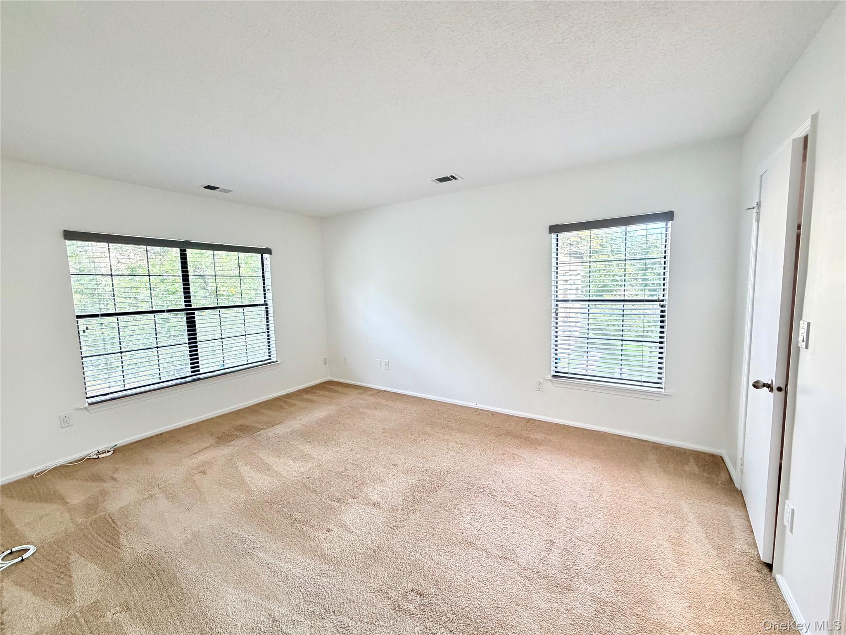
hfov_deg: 102.1
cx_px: 423
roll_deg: +2.2
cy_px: 318
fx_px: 342
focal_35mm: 14
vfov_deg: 85.7
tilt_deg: -4.8
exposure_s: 1/60
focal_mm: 2.22
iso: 400
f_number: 2.2
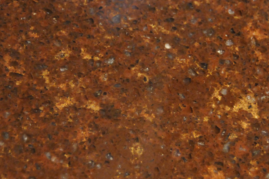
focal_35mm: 141
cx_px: 165
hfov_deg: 14.6
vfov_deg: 9.7
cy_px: 115
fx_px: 1052
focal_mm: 48
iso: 3200
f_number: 4.8
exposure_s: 1/60
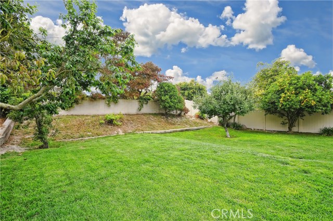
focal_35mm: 15
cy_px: 110
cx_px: 166
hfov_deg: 100.5
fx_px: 139
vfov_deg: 77.2
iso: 320
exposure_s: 1/50
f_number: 11
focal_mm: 10
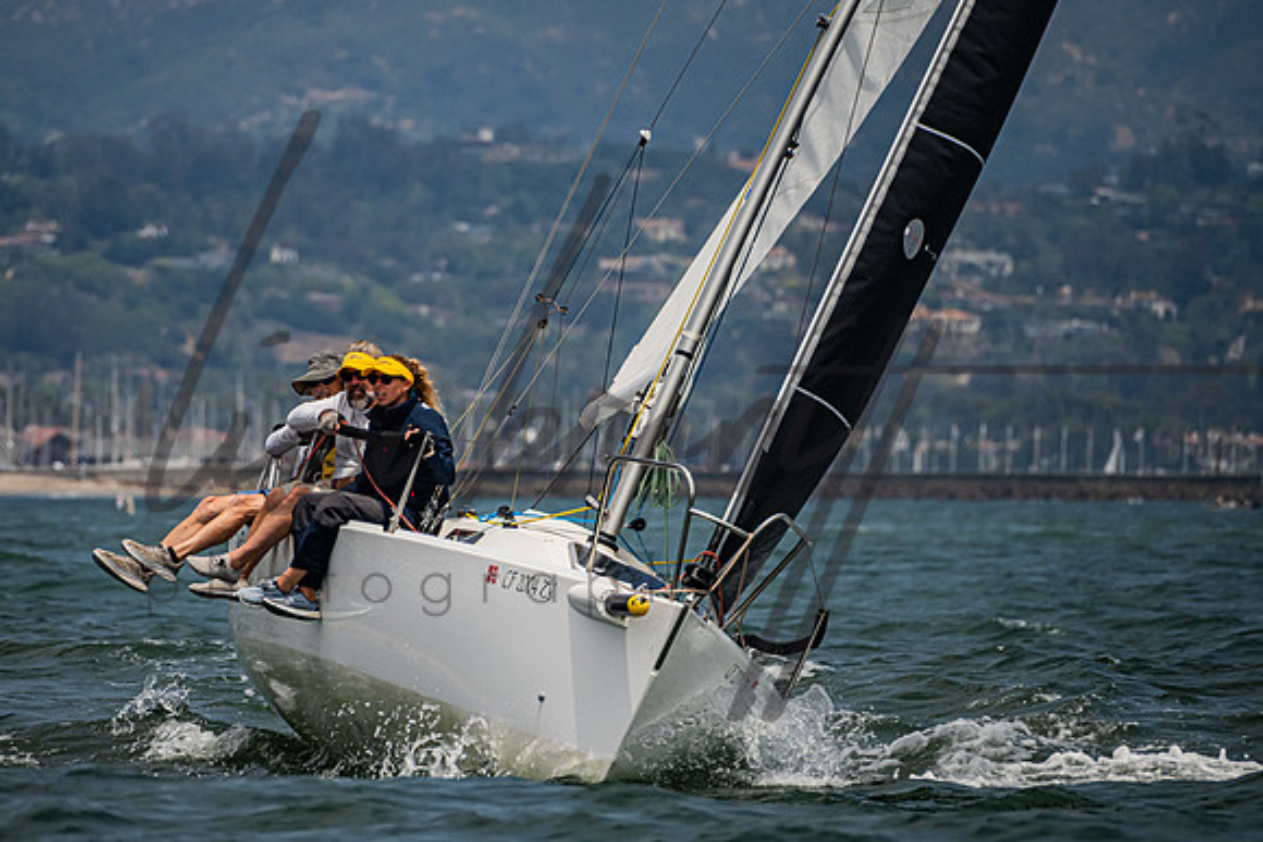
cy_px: 370
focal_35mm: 502
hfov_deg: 4.1
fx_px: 17620
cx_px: 511
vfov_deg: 2.7
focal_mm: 400
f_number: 8
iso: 500
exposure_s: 1/4000
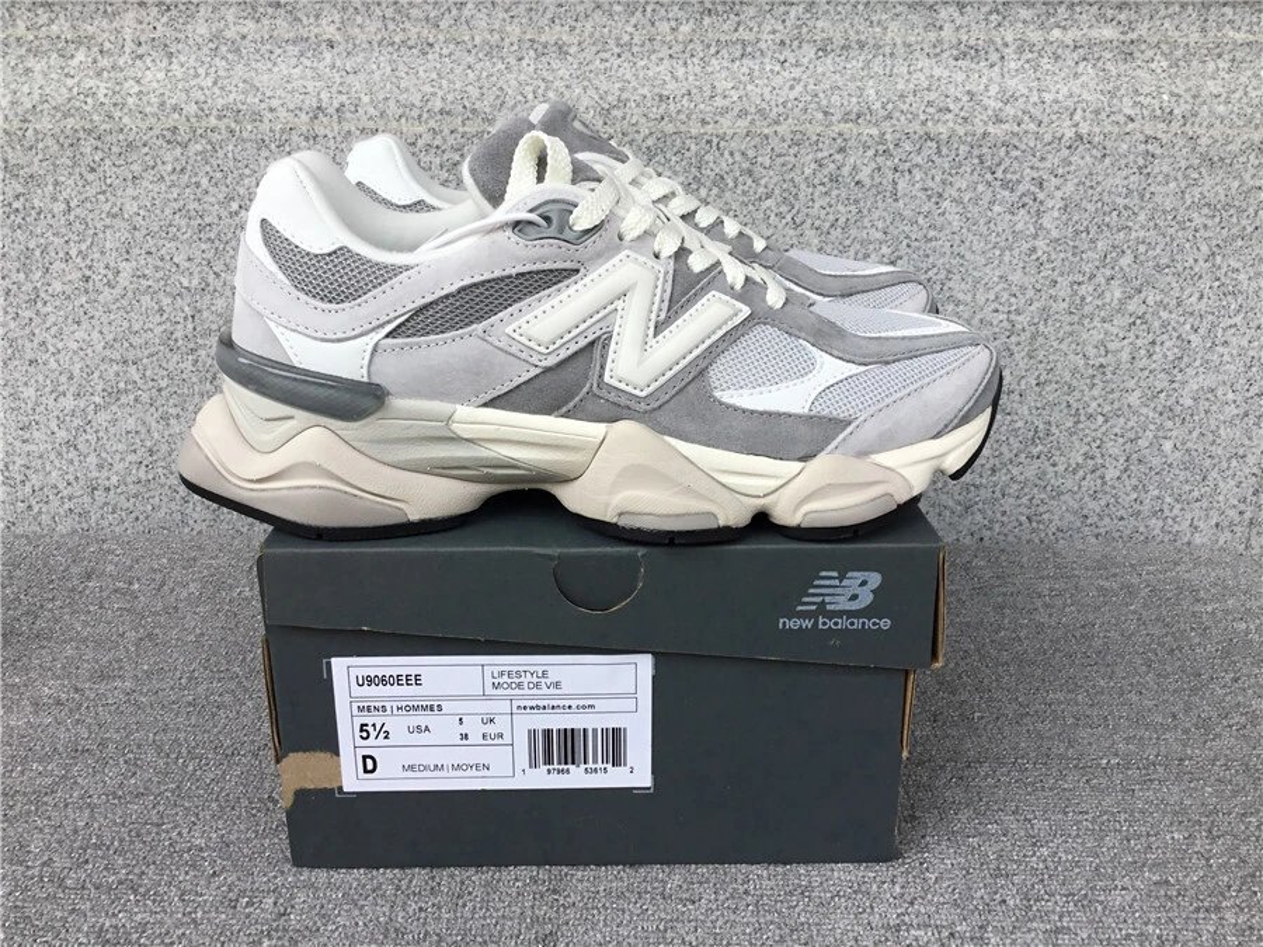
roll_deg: +0.4
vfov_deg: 45.4
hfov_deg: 58.4
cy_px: 474
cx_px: 632
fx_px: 1131
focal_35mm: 31
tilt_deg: -20.4
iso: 25
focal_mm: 3.3
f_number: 2.4
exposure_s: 1/245
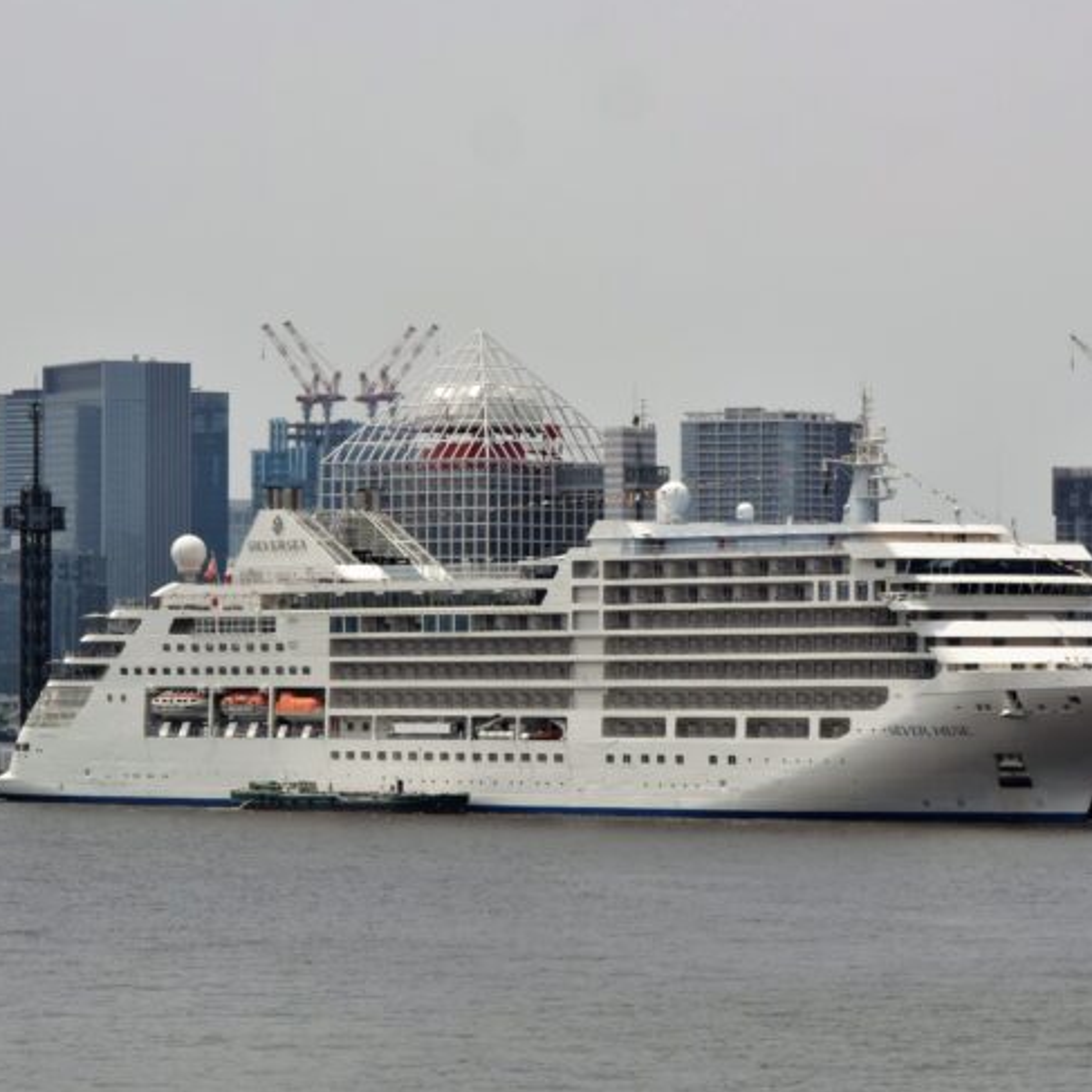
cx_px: 670
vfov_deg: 10.1
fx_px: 6174
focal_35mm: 173
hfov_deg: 10.1
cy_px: 525
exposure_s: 1/500
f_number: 10
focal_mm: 48
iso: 200
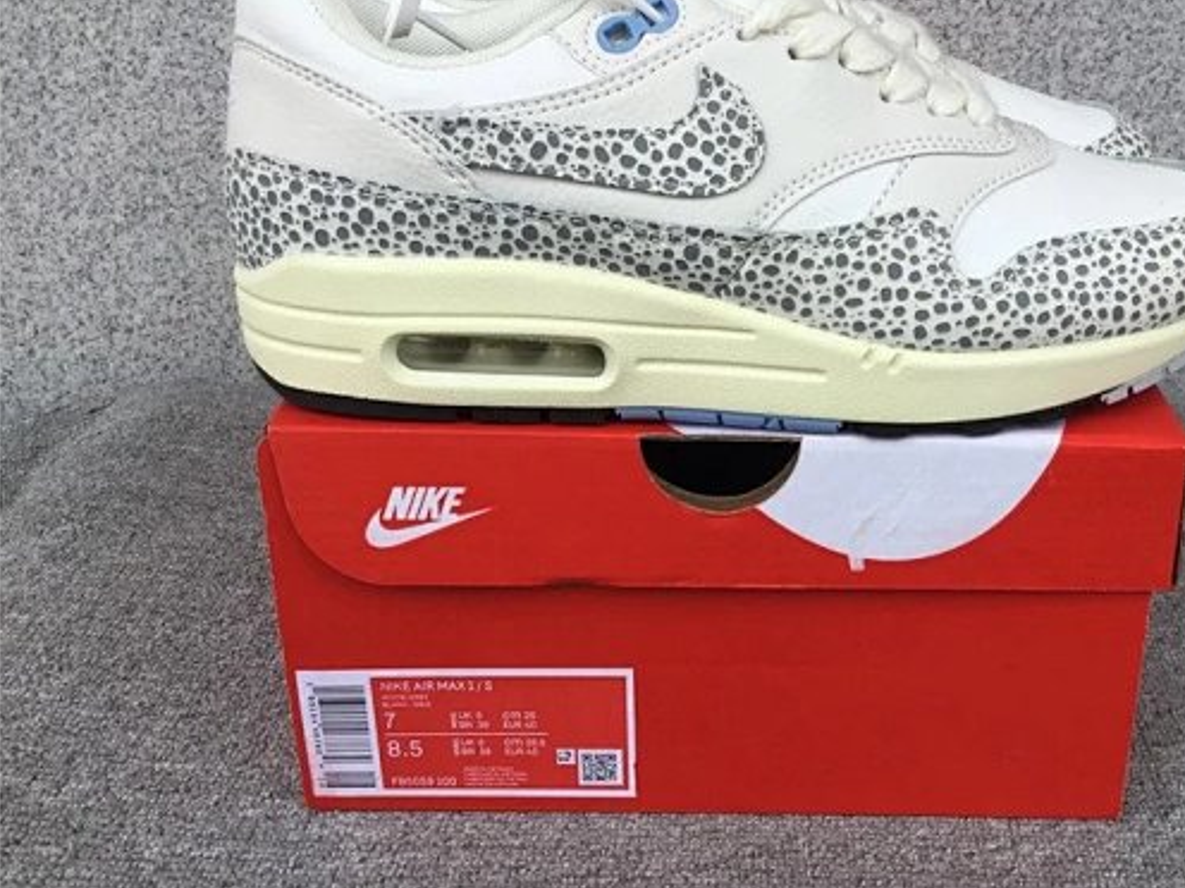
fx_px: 1369
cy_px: 368
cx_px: 762
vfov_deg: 35.9
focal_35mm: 40
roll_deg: -1.2
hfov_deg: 46.3
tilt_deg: -21.4
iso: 25
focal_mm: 3.3
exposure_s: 1/392
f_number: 2.4
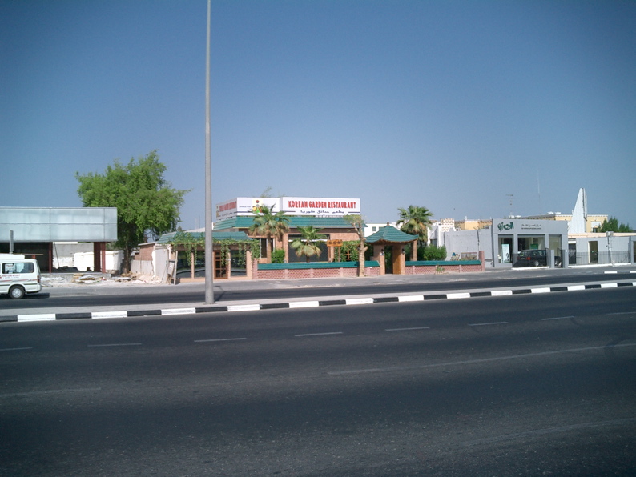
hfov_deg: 52.6
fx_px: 643
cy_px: 238
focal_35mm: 35
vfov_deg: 40.7
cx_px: 318
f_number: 4.2
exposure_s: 1/1250
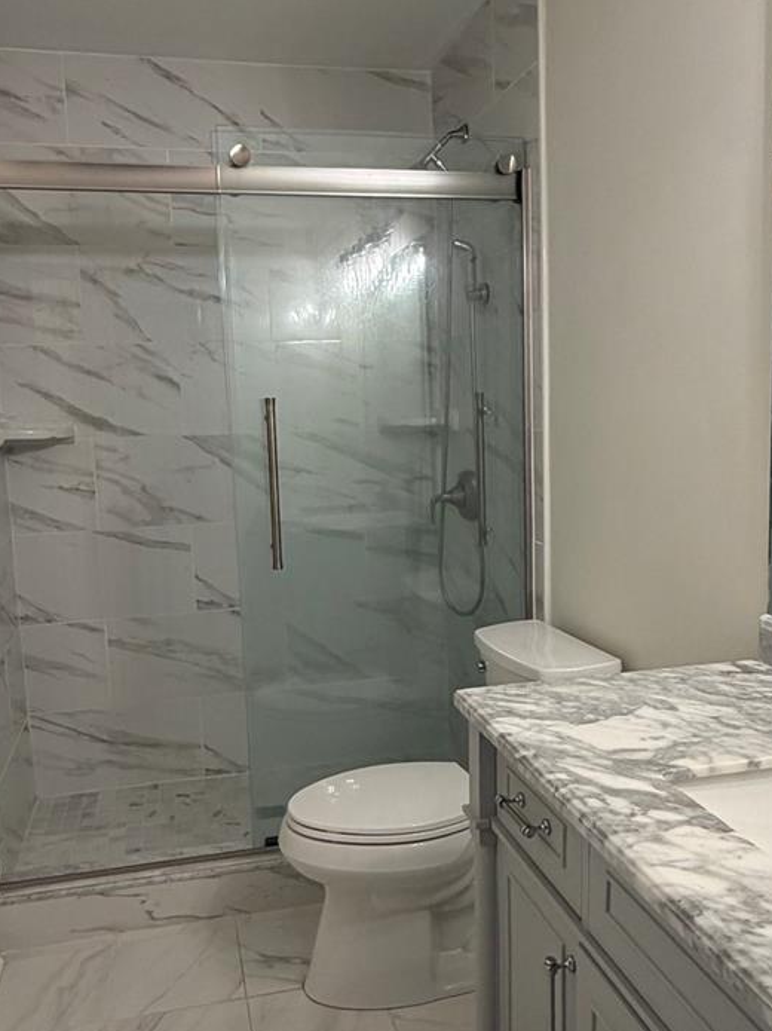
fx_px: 922
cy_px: 542
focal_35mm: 31
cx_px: 389
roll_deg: +2.5
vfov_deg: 58.3
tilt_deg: -8.7
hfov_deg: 45.4
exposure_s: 1/120
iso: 160
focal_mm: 2.22
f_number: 2.2
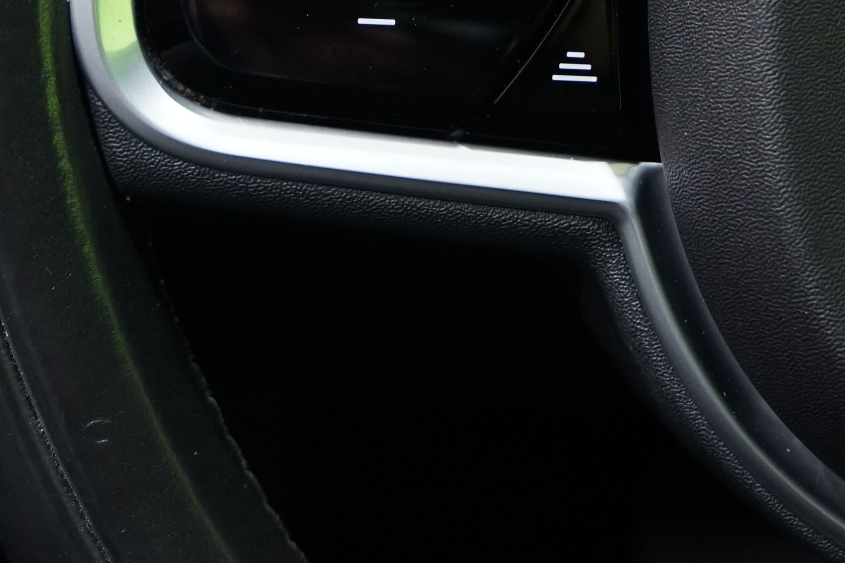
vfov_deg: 13.8
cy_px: -71
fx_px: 2276
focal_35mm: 97
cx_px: 393
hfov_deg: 21.0
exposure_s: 1/20
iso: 1250
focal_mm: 39
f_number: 5.6
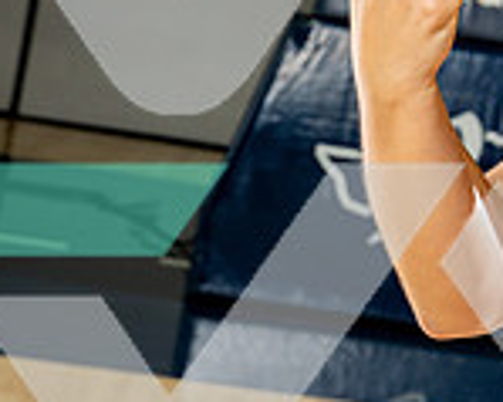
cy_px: -66
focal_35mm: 172
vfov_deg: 8.9
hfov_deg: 10.8
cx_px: 746
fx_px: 2559
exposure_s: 1/250
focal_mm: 47
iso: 640
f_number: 8
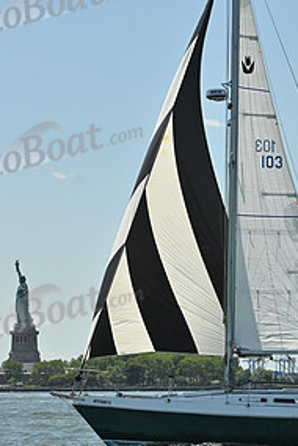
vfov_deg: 11.7
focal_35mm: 175
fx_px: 2173
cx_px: 225
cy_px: 214
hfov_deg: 7.8
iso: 320
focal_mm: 86
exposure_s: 1/1600
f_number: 7.1
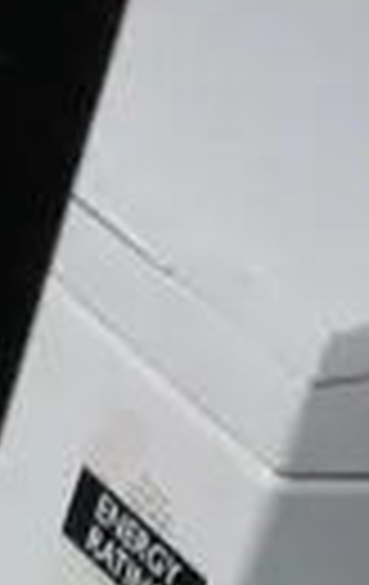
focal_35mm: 233
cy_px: 86
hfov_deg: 4.3
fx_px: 3724
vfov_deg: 9.0
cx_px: -1881
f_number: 7.1
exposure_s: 1/60
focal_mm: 14
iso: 1000
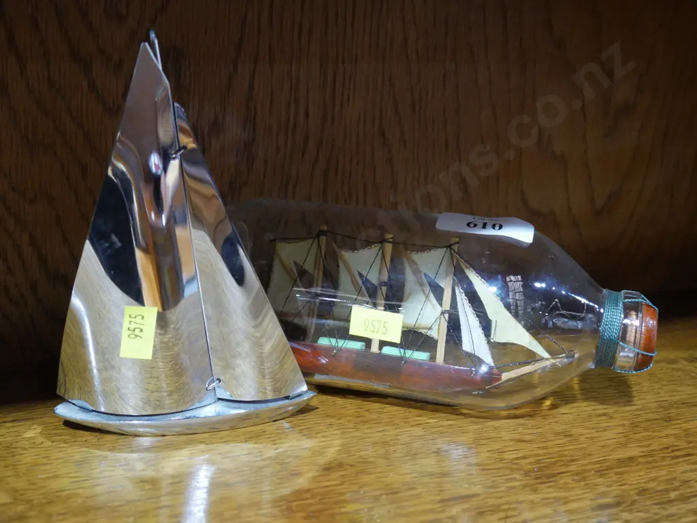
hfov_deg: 42.9
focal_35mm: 44
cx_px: 348
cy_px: 262
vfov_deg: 32.9
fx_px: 886
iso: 2000
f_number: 4.7
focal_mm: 22
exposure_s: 1/60
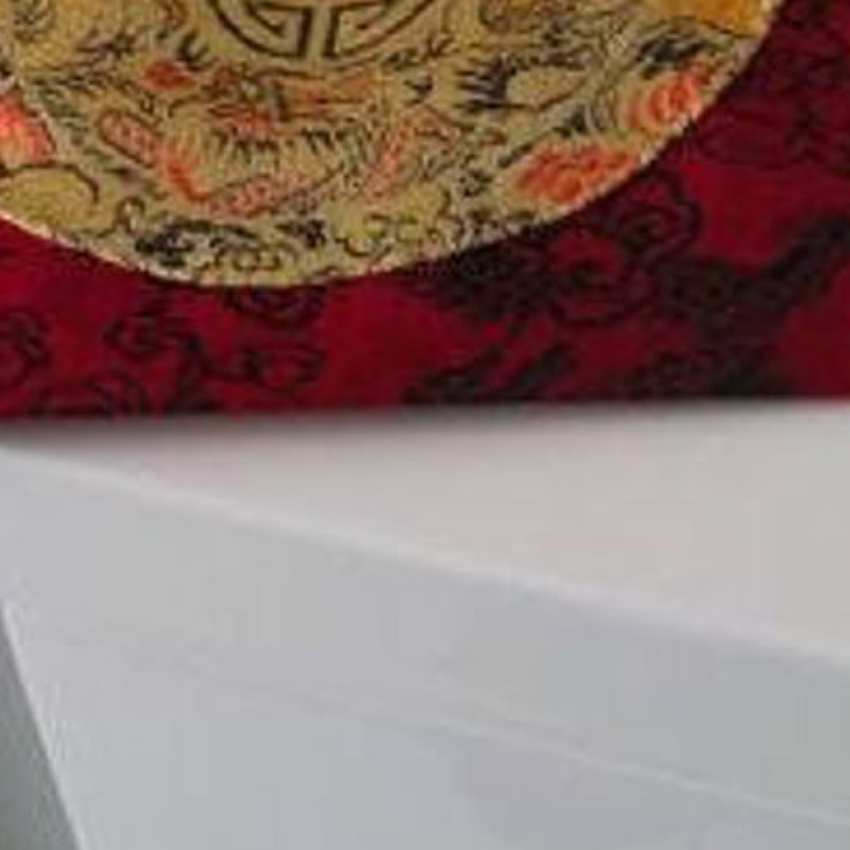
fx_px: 3056
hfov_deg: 15.7
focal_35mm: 110
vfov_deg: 15.3
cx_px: 182
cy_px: -151
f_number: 3.5
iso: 75
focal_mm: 6.3
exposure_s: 1/30
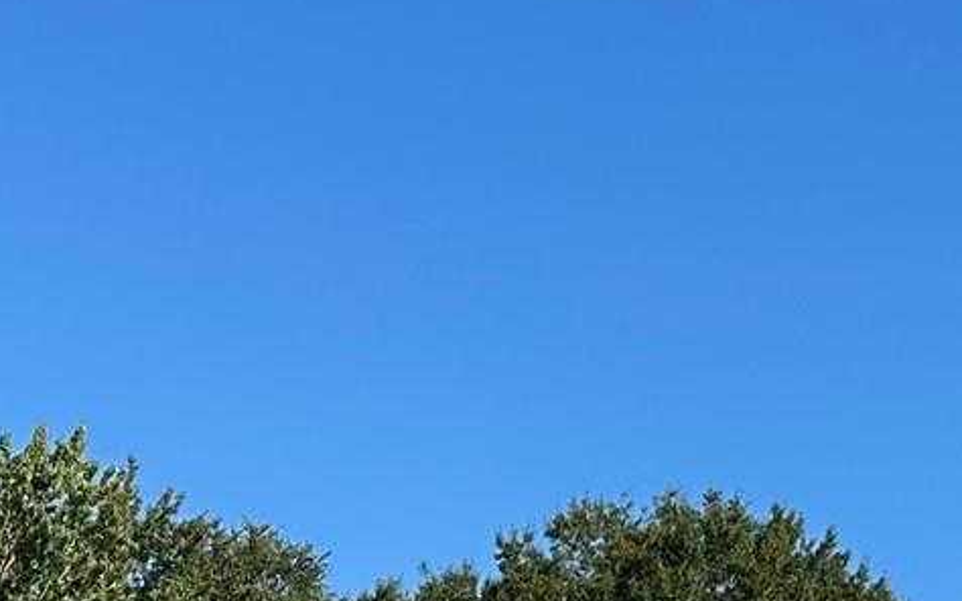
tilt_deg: -4.0
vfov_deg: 10.4
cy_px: 1401
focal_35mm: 110
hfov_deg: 18.7
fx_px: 2883
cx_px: 144
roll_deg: -1.1
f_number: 1.78
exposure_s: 1/4016
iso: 80
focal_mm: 6.86
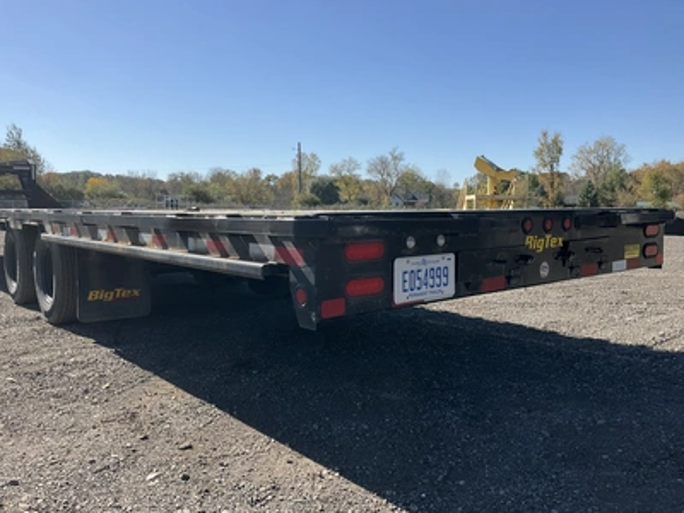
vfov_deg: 48.2
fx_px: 573
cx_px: 342
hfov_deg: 61.7
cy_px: 256
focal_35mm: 29
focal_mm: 3
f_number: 1.8
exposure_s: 1/1786
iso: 25
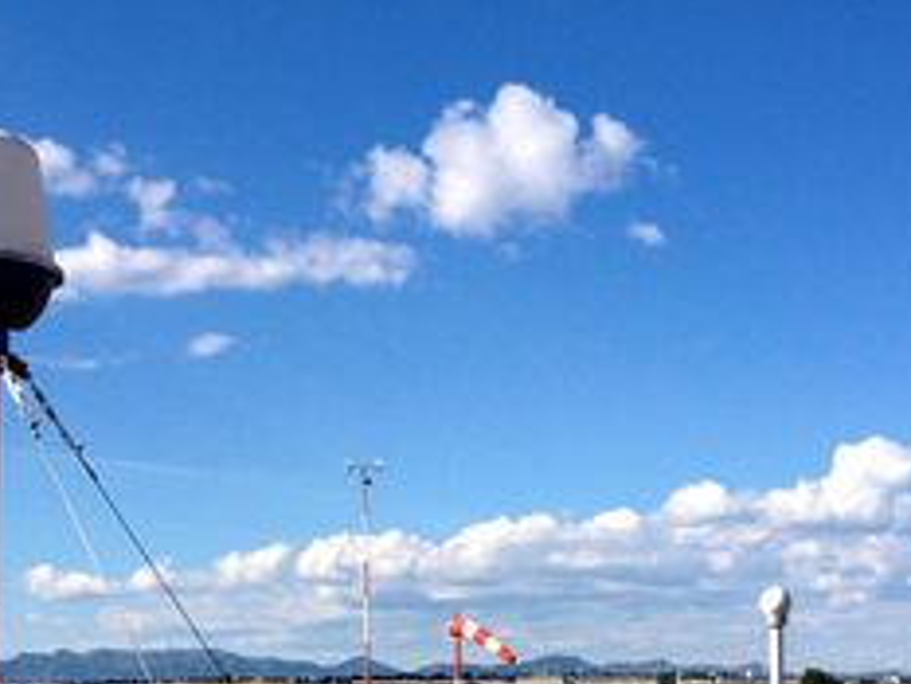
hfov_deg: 26.0
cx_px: 508
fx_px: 1975
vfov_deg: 19.2
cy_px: 659
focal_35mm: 75
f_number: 2.4
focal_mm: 4.28
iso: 50
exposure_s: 1/2632
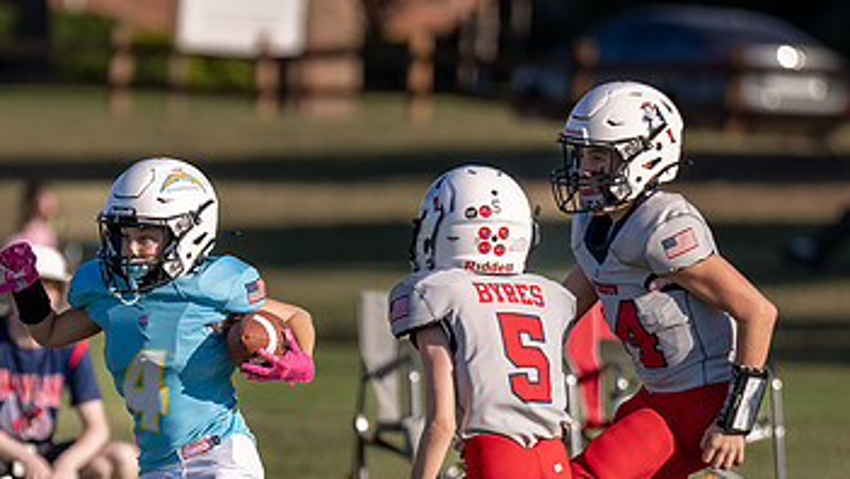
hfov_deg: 2.6
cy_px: 400
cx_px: 96
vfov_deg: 1.5
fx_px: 18472
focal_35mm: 819
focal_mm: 200
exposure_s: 1/2500
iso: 100
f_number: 2.8
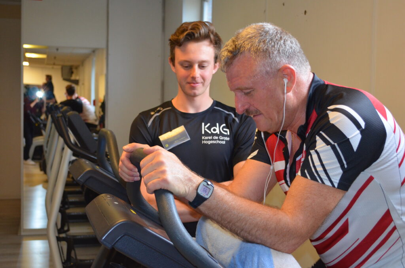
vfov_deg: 25.6
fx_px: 589
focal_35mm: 52
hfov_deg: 37.9
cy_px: 134
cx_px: 202
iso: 1400
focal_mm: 35
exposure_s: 1/60
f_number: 5
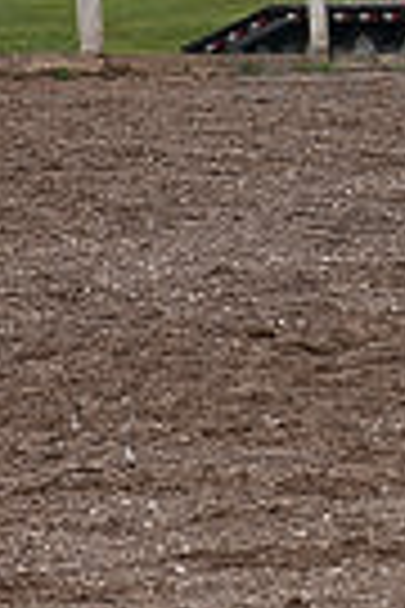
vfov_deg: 2.8
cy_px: -83
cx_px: 986
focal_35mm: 746
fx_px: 12588
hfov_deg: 1.8
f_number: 5.6
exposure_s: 1/1000
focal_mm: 200
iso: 450
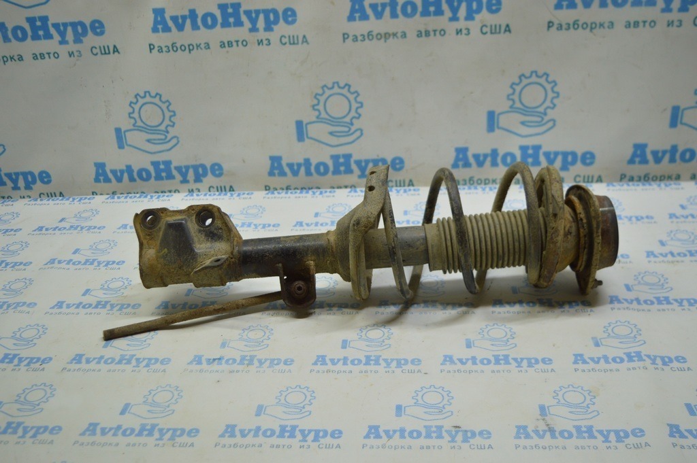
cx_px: 348
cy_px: 232
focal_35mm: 38
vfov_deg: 35.4
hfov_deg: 51.3
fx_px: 725
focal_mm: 25
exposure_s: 1/100
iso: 400
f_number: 4
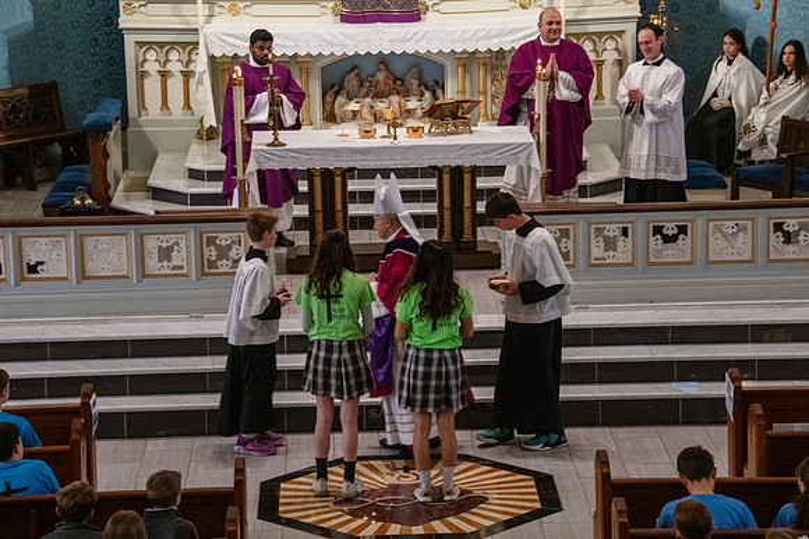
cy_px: 270
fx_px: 2810
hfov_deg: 16.4
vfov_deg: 11.0
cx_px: 404
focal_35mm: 125
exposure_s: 1/80
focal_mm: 125
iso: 4000
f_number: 11
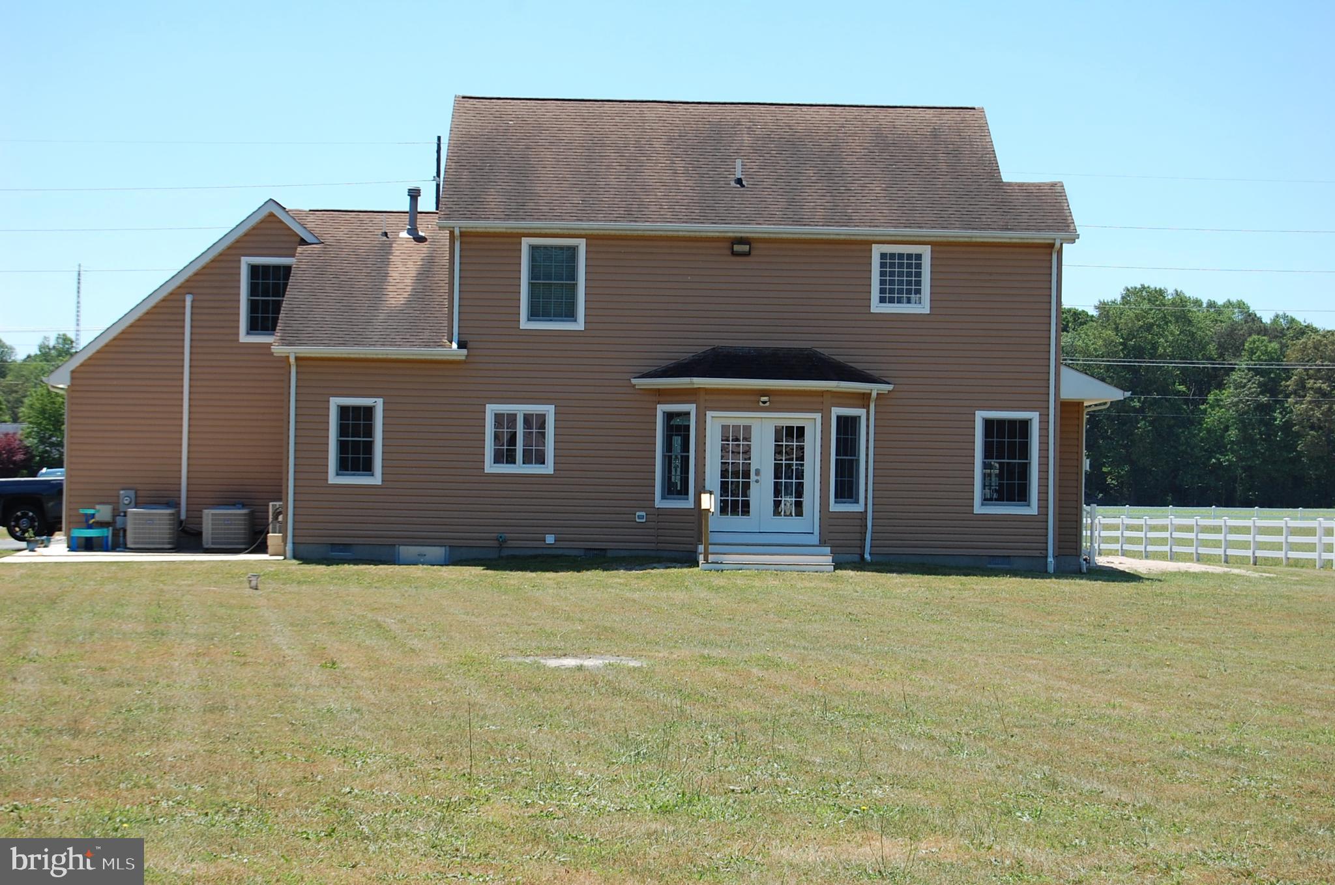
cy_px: 442
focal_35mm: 82
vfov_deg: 16.5
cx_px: 668
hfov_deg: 24.7
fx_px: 3054
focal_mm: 55
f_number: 8
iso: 200
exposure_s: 1/250
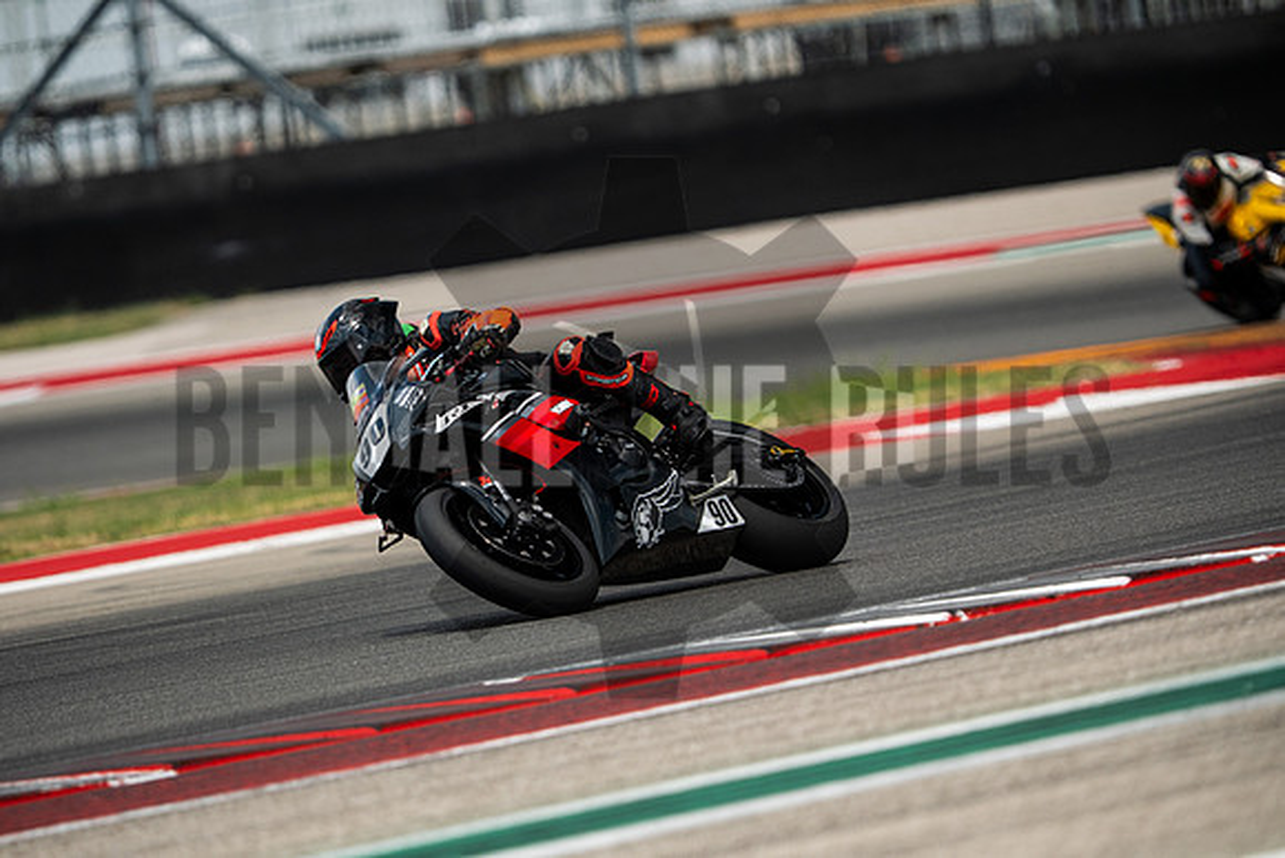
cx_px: 642
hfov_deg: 4.9
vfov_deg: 3.3
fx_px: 14994
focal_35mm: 420
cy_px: 429
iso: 400
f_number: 2.8
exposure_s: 1/2500
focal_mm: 280
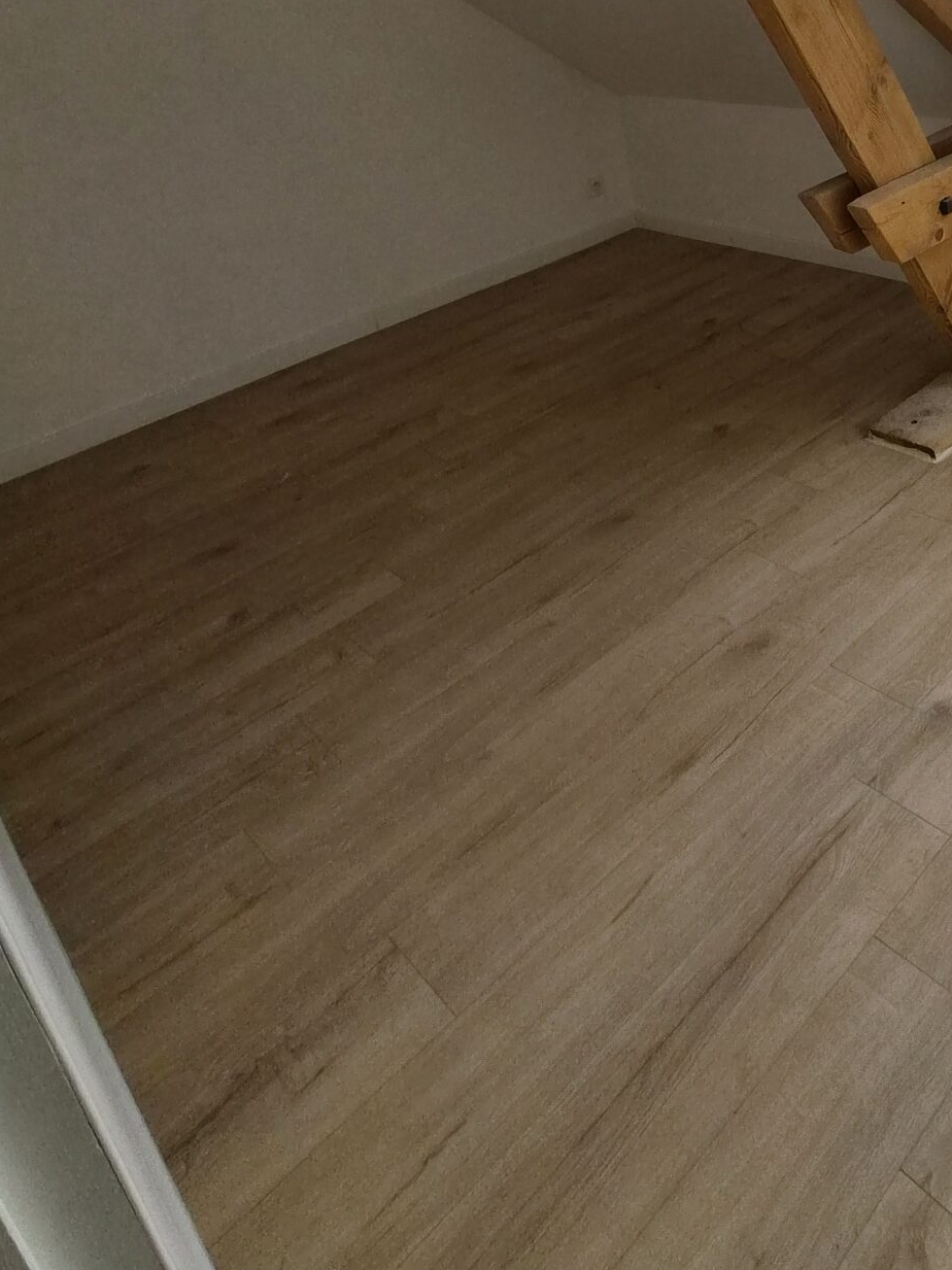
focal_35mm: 27
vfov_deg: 59.8
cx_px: 803
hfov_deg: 47.6
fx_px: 991
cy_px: 241
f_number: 2.2
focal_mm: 1.7
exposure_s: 1/1528
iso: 50
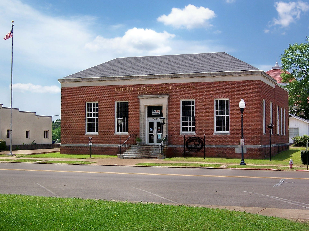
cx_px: 154
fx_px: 536
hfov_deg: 32.2
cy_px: 116
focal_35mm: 60
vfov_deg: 24.4
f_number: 4.8
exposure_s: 1/750
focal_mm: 10
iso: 80
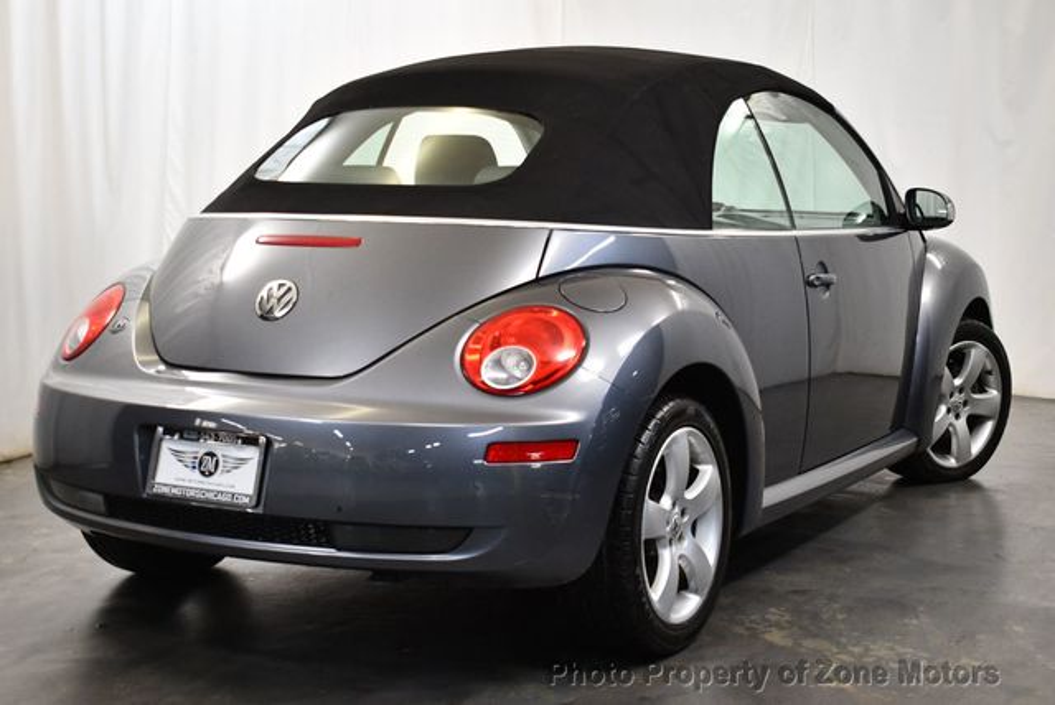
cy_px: 352
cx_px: 528
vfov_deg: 22.7
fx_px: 1760
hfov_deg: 33.4
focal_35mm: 60
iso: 1250
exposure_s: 1/125
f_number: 4.2
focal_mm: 30
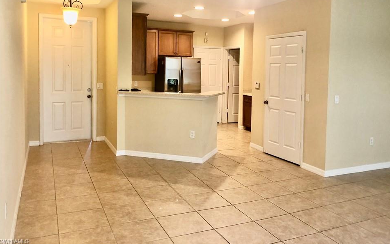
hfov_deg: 59.6
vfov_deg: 39.1
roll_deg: -2.5
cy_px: 87
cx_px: 209
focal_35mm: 32
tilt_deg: -4.6
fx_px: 340
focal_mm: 4
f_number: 1.8
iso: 40
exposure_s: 1/15
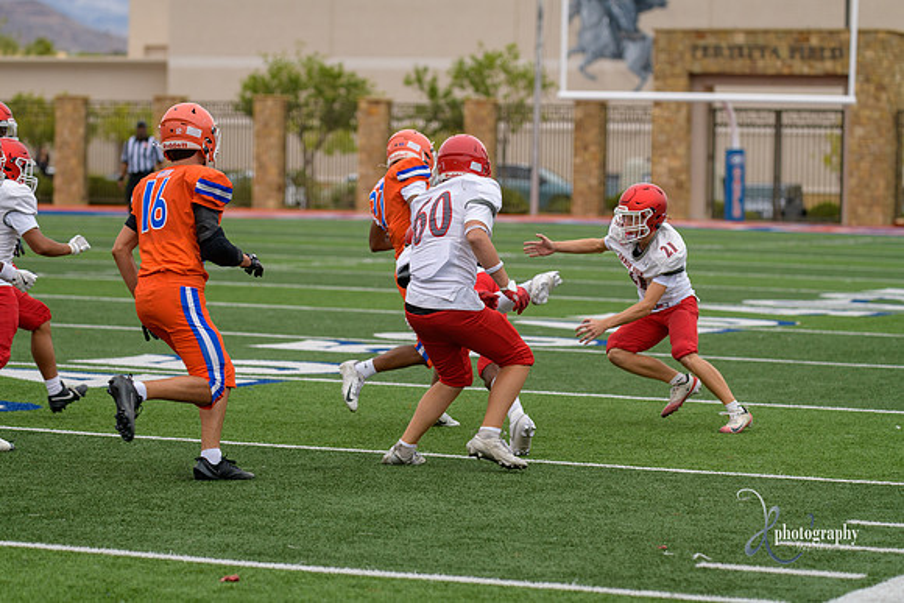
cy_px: 302
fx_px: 3516
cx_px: 452
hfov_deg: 14.7
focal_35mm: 140
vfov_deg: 9.8
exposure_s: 1/1000
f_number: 3.5
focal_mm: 140
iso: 360
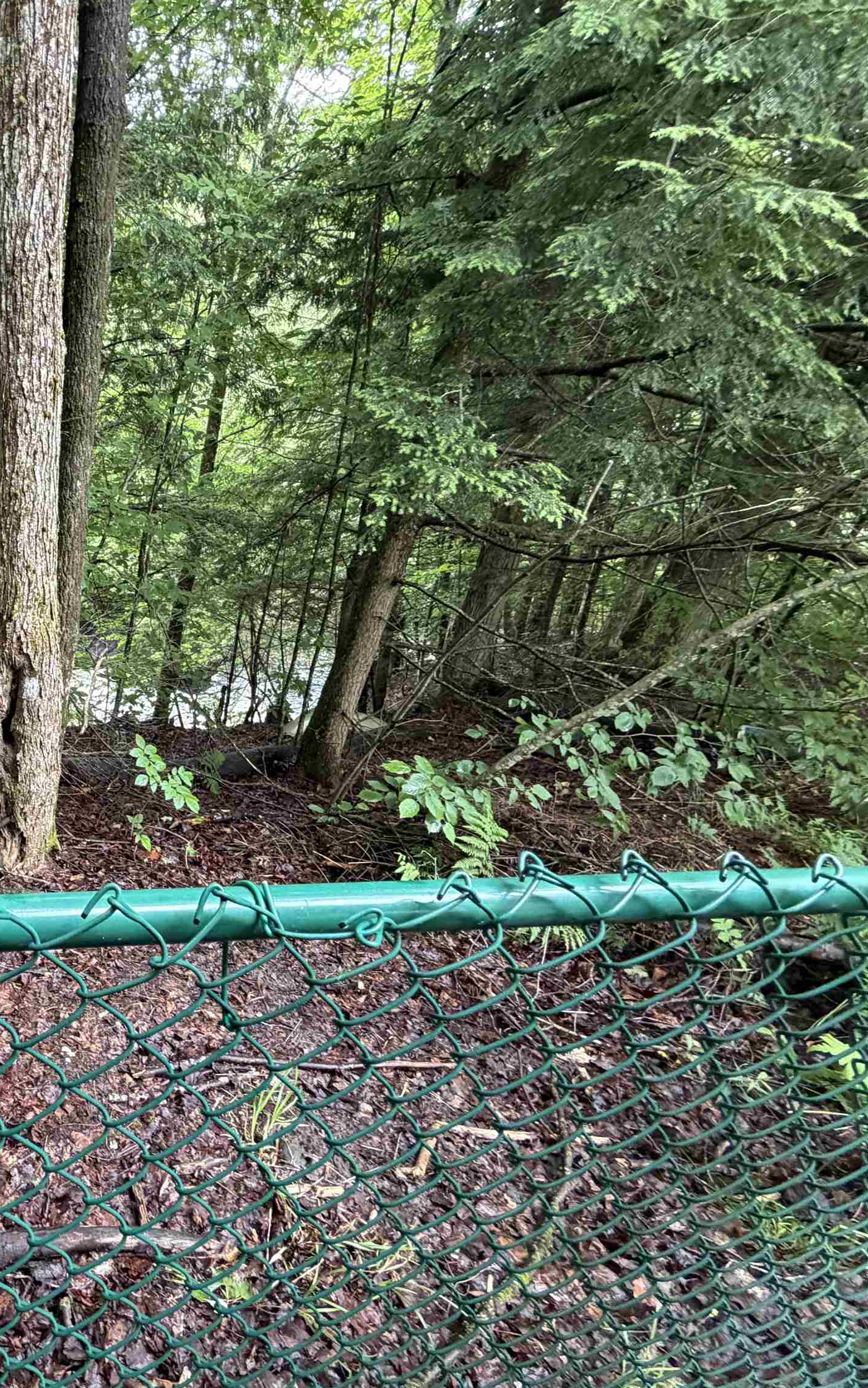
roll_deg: +3.3
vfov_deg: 85.1
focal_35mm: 20
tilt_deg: -26.6
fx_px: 757
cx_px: -17
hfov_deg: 48.2
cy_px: 698
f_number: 2.2
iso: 400
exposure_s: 1/60
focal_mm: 2.22
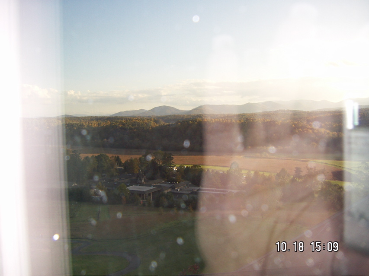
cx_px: 184
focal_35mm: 36
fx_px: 384
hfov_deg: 51.4
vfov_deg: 39.6
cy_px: 138
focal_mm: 4.7
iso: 64
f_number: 2.8
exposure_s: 1/500
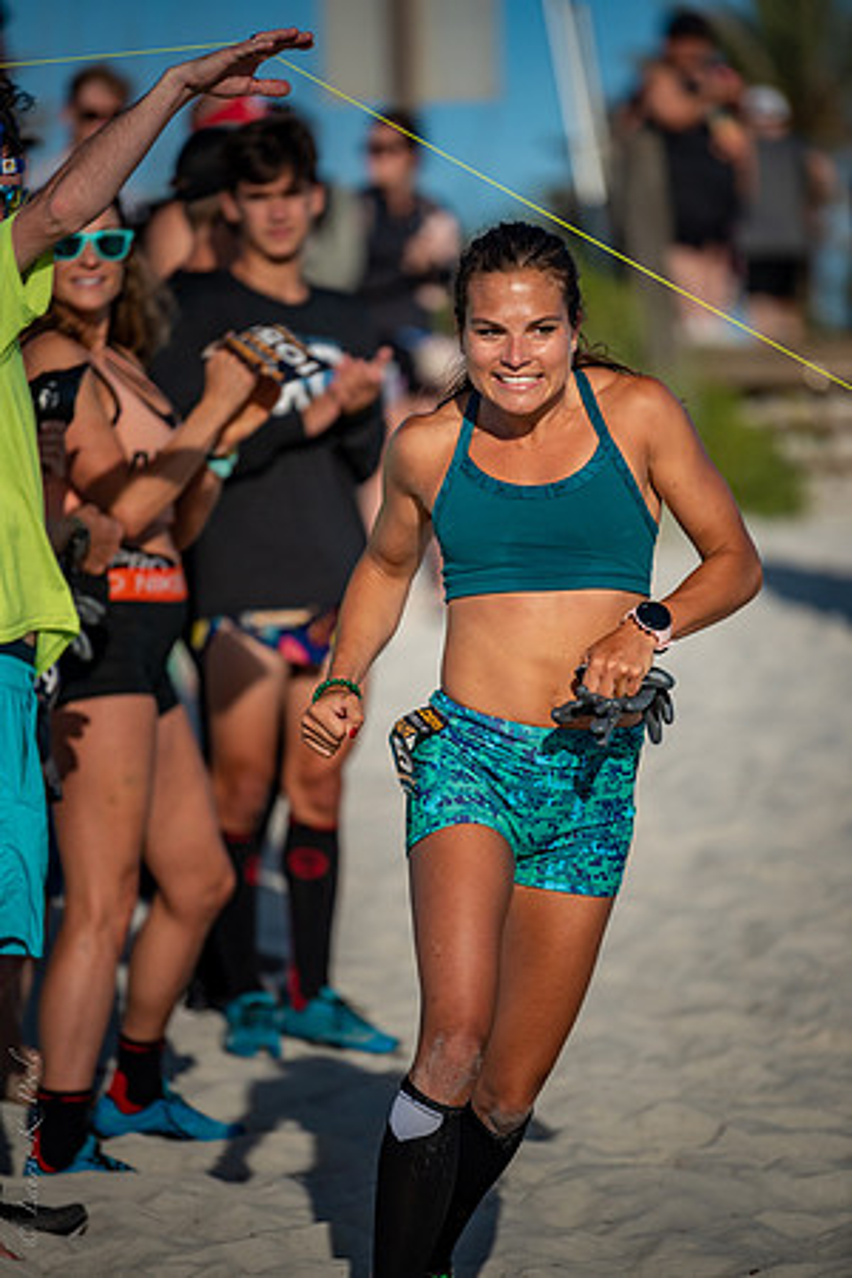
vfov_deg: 10.3
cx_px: 426
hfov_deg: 6.9
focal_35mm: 200
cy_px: 639
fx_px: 7099
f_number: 2.8
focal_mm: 200
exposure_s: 1/4000
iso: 280
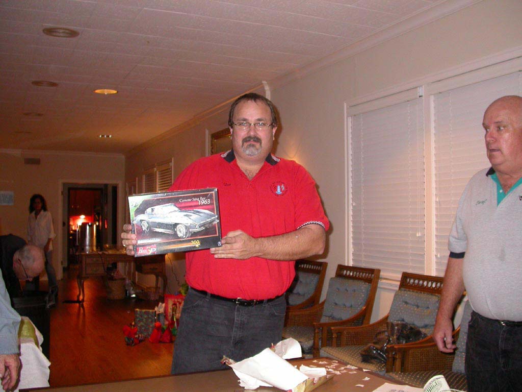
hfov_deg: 49.0
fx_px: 573
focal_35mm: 38
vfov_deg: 37.7
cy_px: 196
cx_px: 261
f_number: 2.6
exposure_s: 1/60
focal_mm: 7.85
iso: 200
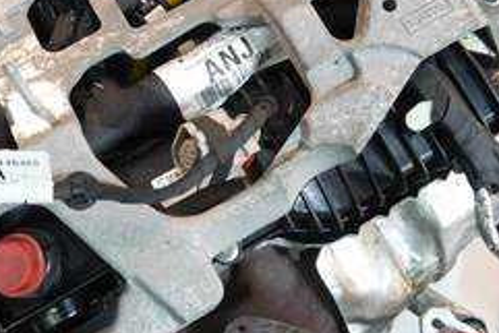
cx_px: 186
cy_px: -21
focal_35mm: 58
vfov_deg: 22.3
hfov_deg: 34.3
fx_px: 804
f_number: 3.5
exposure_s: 1/125
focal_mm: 14
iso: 1000
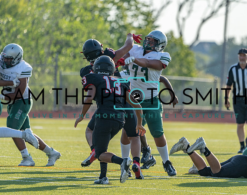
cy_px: 106
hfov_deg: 4.0
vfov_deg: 3.2
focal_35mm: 488
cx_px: 160
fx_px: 3552
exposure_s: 1/1250
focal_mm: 400
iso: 400
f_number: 5.6
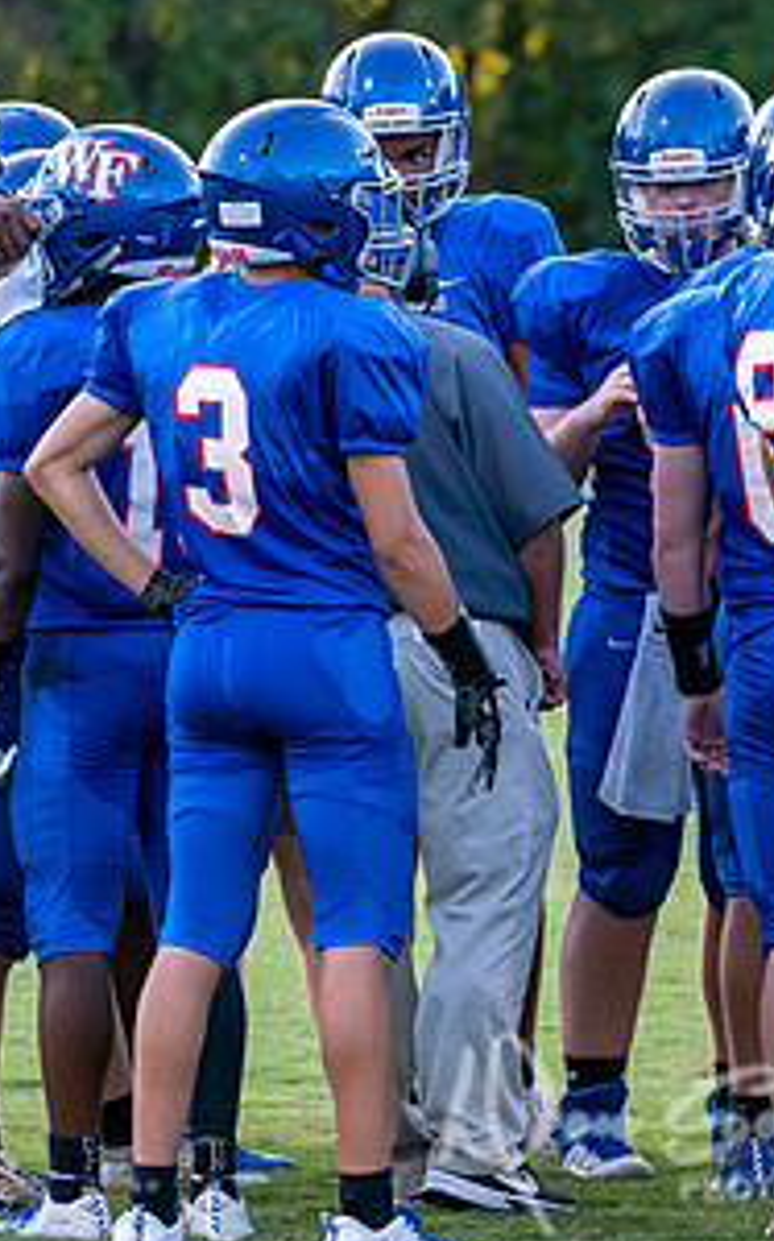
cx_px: 706
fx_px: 14439
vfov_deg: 4.9
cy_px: 581
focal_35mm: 427
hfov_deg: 3.1
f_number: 5.6
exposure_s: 1/1000
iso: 5000
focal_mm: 192
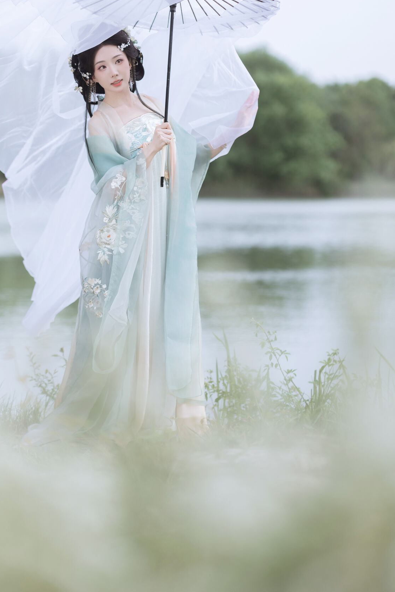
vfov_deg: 22.4
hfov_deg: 15.0
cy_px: 291
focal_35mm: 91
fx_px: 1497
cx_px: 187
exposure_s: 1/1600
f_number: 2
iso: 100
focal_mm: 85
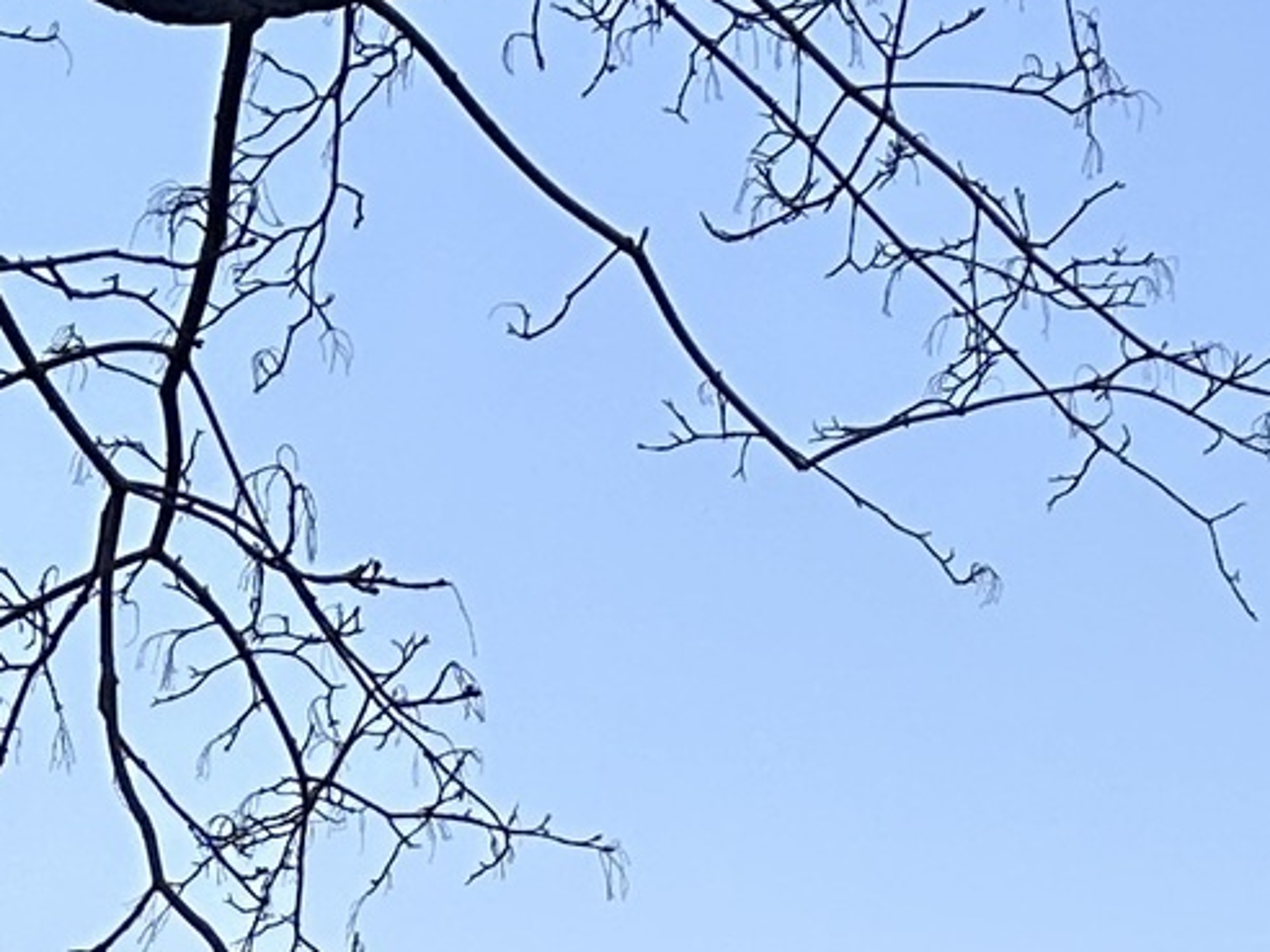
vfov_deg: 9.1
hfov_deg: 12.9
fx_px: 5503
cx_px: 1427
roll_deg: -1.3
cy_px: 2067
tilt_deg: +5.3
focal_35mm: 150
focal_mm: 6.86
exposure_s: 1/344
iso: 80
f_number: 1.78
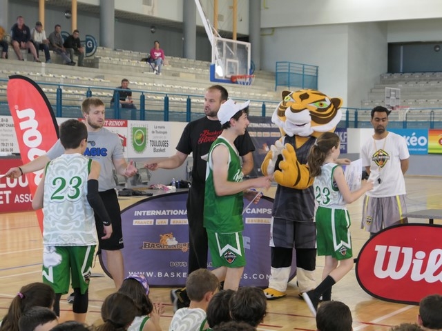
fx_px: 983
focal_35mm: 77
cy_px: 166
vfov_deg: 19.1
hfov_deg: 25.3
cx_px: 221
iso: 1000
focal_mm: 25.9
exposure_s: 1/125
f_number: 2.8
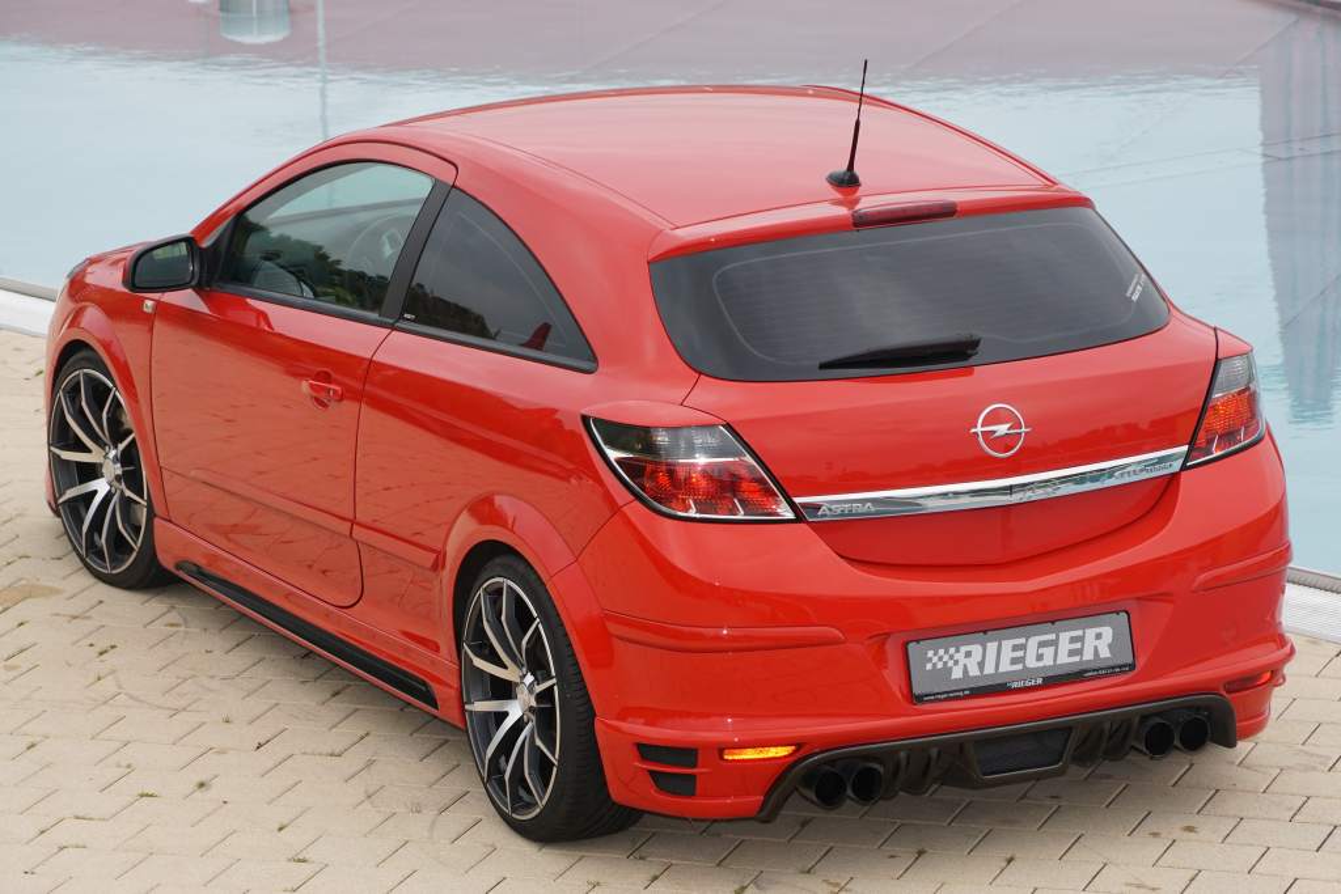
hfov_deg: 13.0
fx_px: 5867
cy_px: 447
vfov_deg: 8.7
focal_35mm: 158
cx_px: 670
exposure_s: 1/400
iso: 400
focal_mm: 105
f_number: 8
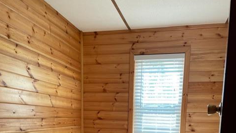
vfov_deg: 27.7
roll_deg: -0.2
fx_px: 238
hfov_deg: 52.8
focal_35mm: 38
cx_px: 118
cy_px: 155
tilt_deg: -8.4
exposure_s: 1/120
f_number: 1.6
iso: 80
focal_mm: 4.2
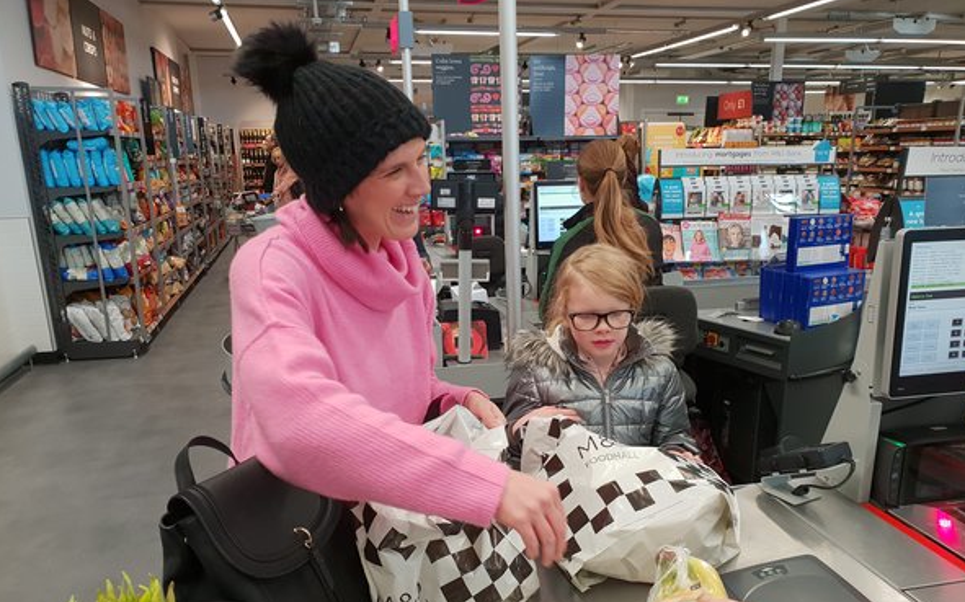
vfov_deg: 44.3
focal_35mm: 28
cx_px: 483
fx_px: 736
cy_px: 352
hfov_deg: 66.5
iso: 200
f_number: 2.4
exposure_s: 1/100
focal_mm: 4.3
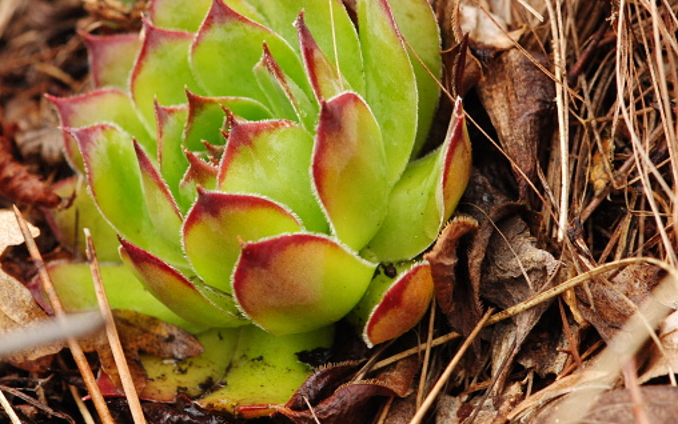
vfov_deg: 6.4
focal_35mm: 205
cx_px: 260
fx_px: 3786
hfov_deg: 10.2
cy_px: 105
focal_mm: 85
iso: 400
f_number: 6.3
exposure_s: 1/200
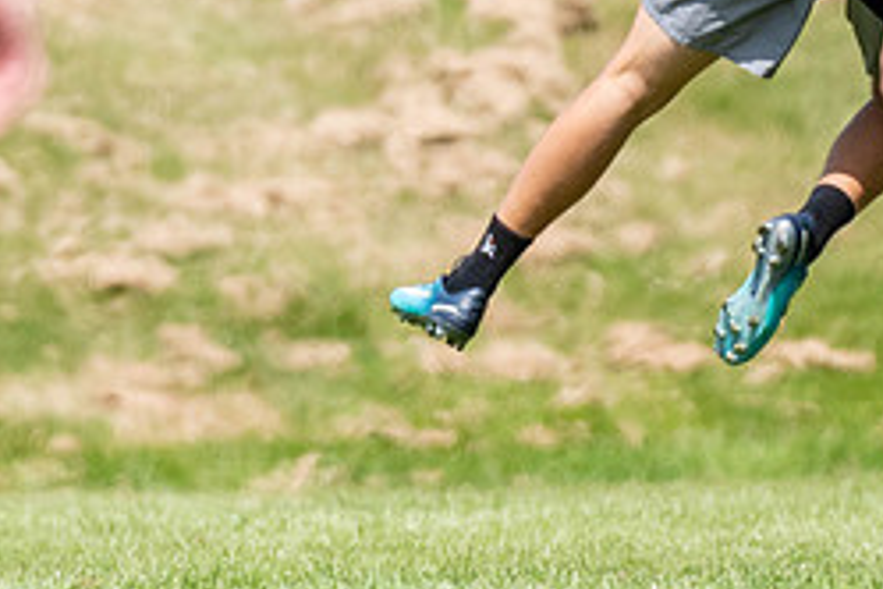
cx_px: 968
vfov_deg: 0.6
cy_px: -190
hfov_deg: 1.0
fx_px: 53172
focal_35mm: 2168
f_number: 4
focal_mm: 400
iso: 400
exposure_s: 1/2500
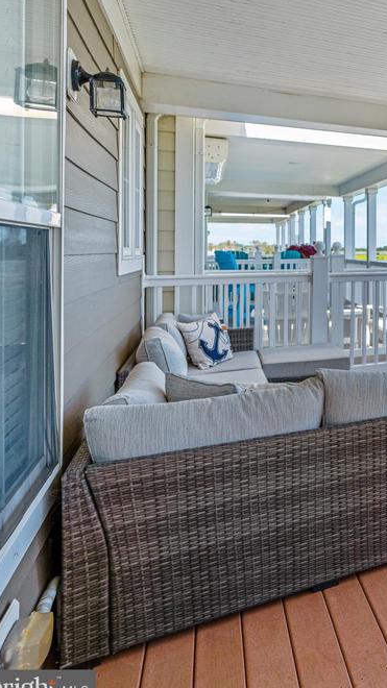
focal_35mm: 26
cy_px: 352
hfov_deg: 32.3
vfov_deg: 71.9
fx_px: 475
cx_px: 514
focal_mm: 16
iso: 64
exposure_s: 1/400
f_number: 2.8
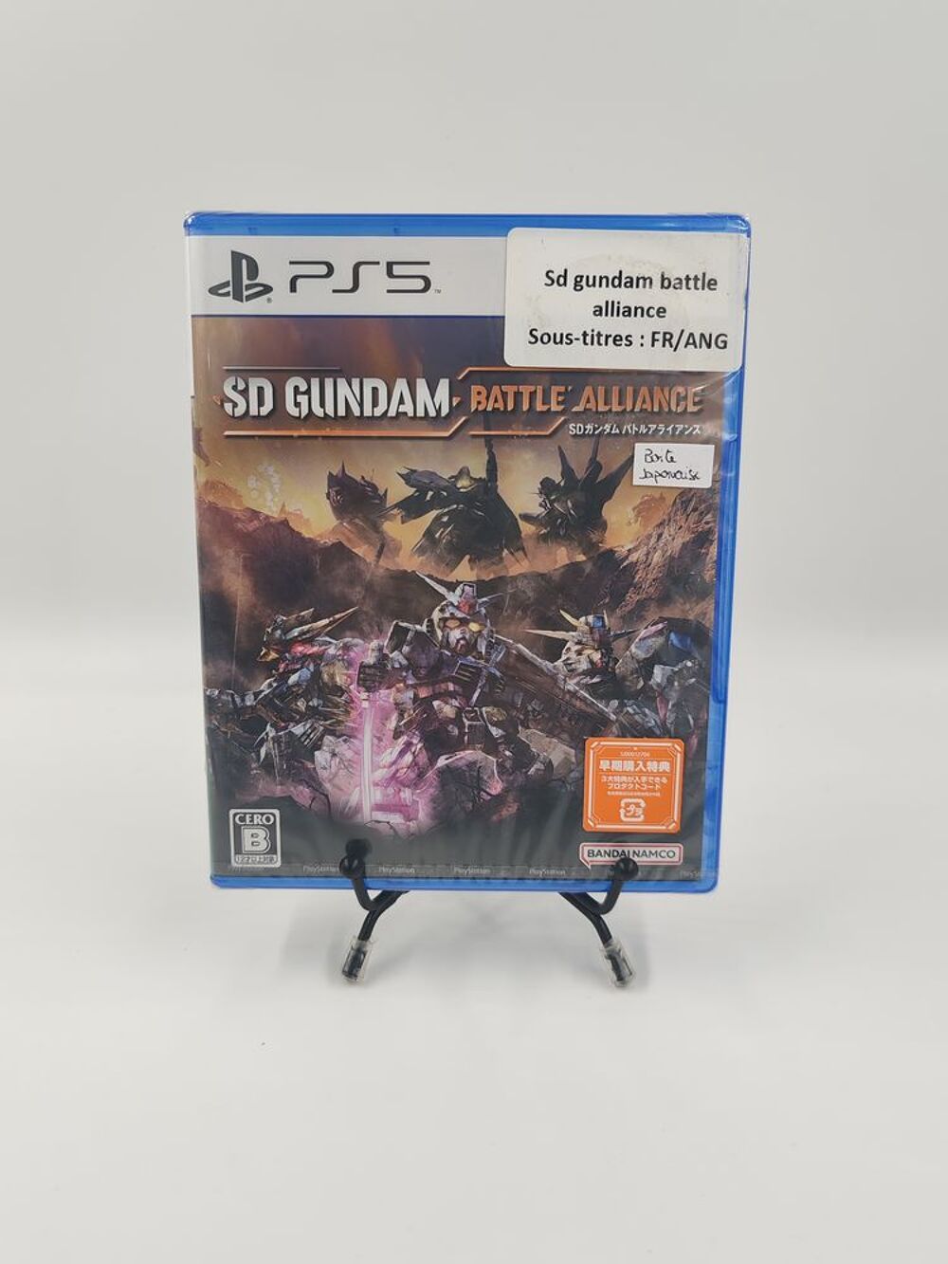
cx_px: 474
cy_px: 632
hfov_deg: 51.4
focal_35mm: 27
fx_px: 986
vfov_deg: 65.3
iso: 400
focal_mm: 6.12
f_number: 1.9
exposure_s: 1/100
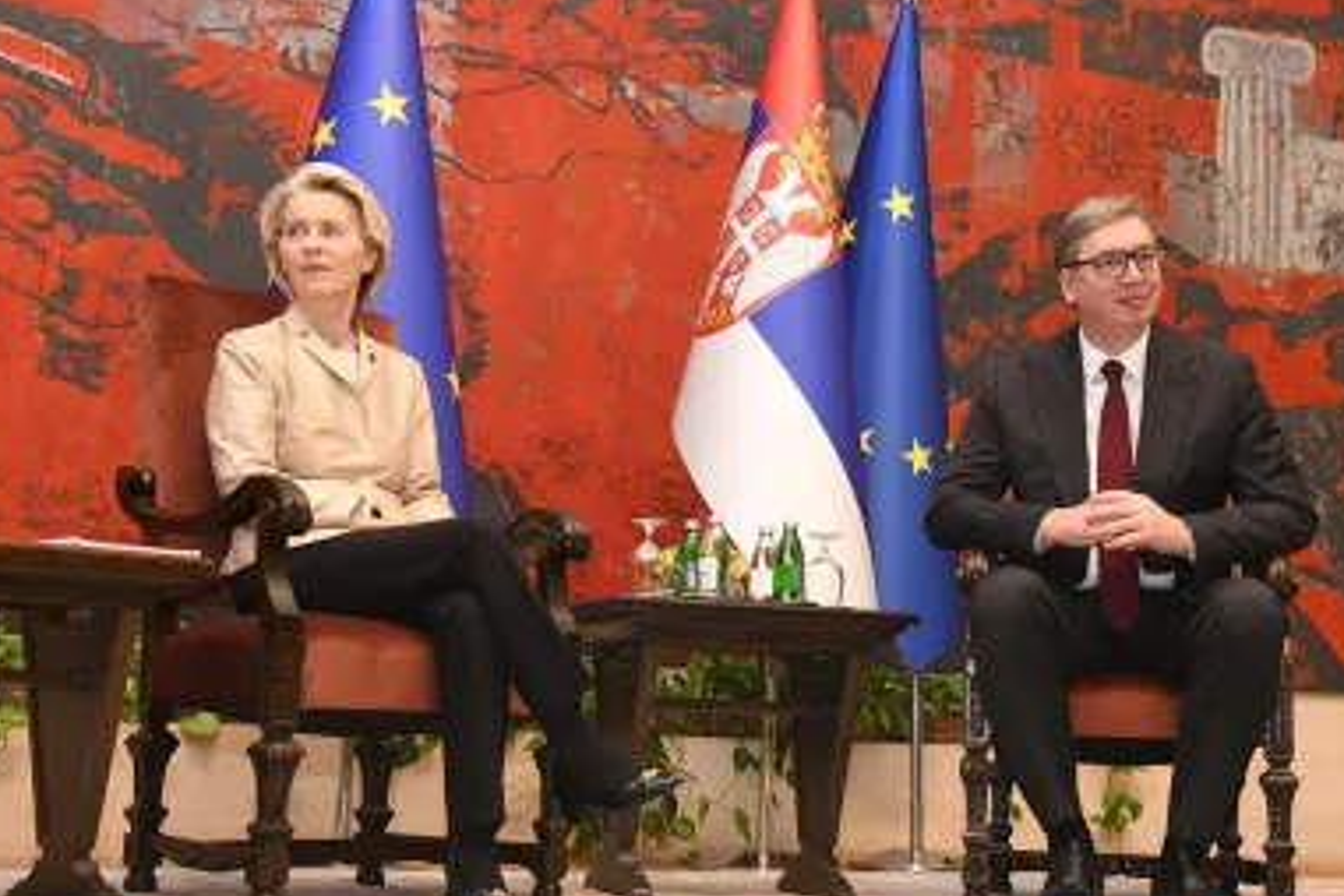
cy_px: 550
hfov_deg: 31.8
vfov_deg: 21.5
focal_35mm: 63
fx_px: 2352
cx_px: 801
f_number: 5
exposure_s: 1/250
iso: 4000
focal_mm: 50
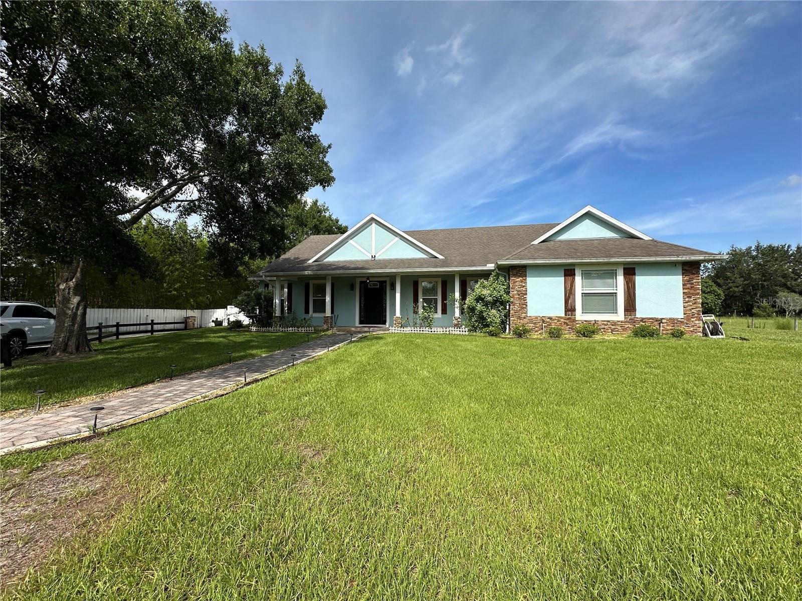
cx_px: 401
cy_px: 300
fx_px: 324
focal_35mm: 14
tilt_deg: +2.6
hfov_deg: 102.1
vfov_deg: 85.7
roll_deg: -0.2
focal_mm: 2.22
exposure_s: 1/1453
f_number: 2.2
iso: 40
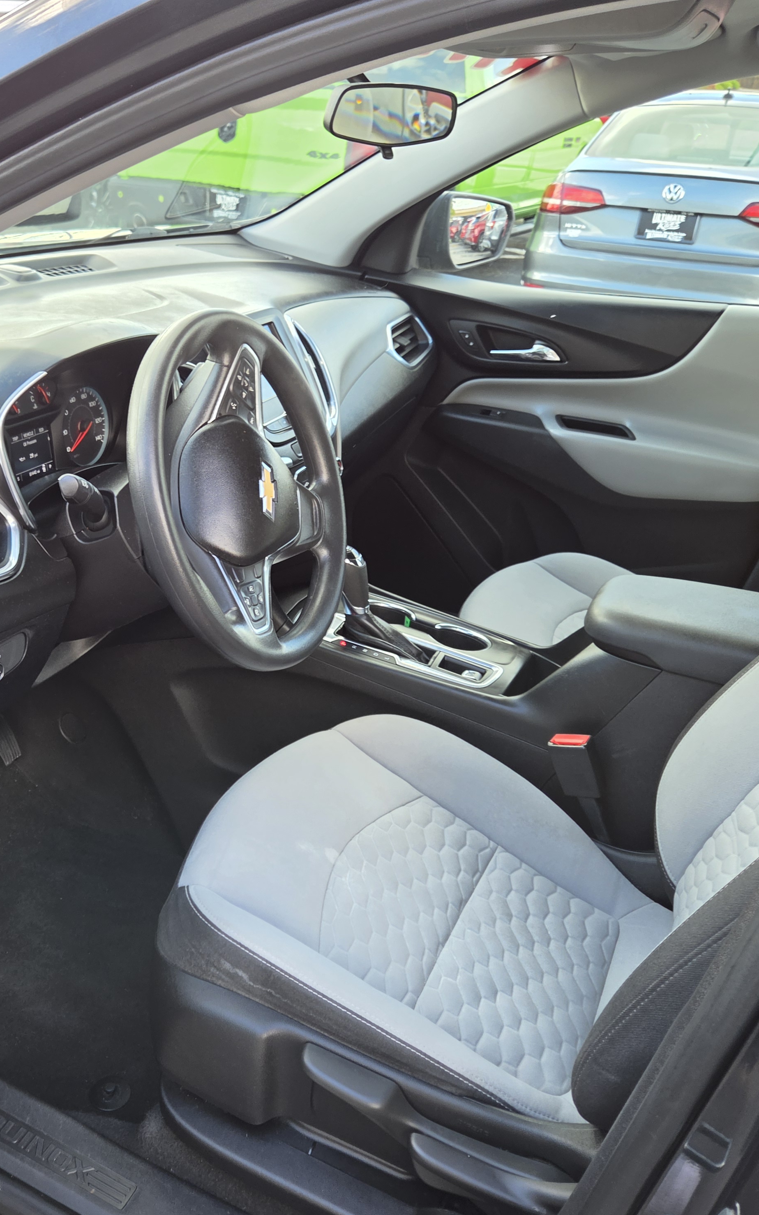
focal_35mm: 33
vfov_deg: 58.1
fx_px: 1092
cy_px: 610
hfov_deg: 37.5
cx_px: 207
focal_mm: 5.4
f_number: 1.8
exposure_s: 1/180
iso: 50
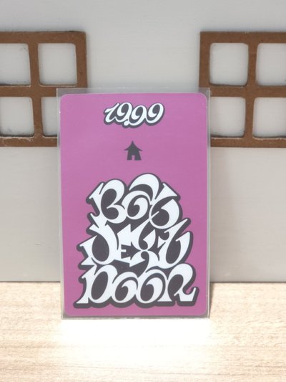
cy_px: 191
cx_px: 143
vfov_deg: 28.2
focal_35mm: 69
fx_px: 760
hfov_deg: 21.3
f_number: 2.4
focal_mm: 7
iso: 320
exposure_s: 1/30
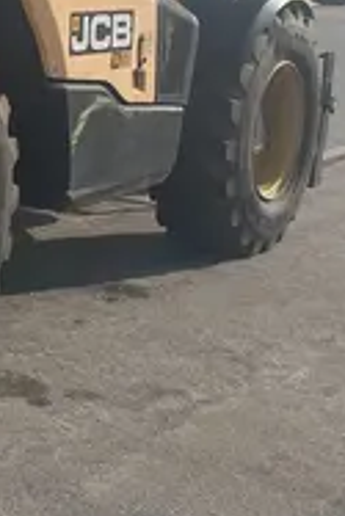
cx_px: -171
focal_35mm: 106
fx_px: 1521
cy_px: 123
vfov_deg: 19.1
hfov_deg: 12.3
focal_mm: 4.2
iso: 32
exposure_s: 1/3509
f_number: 1.6
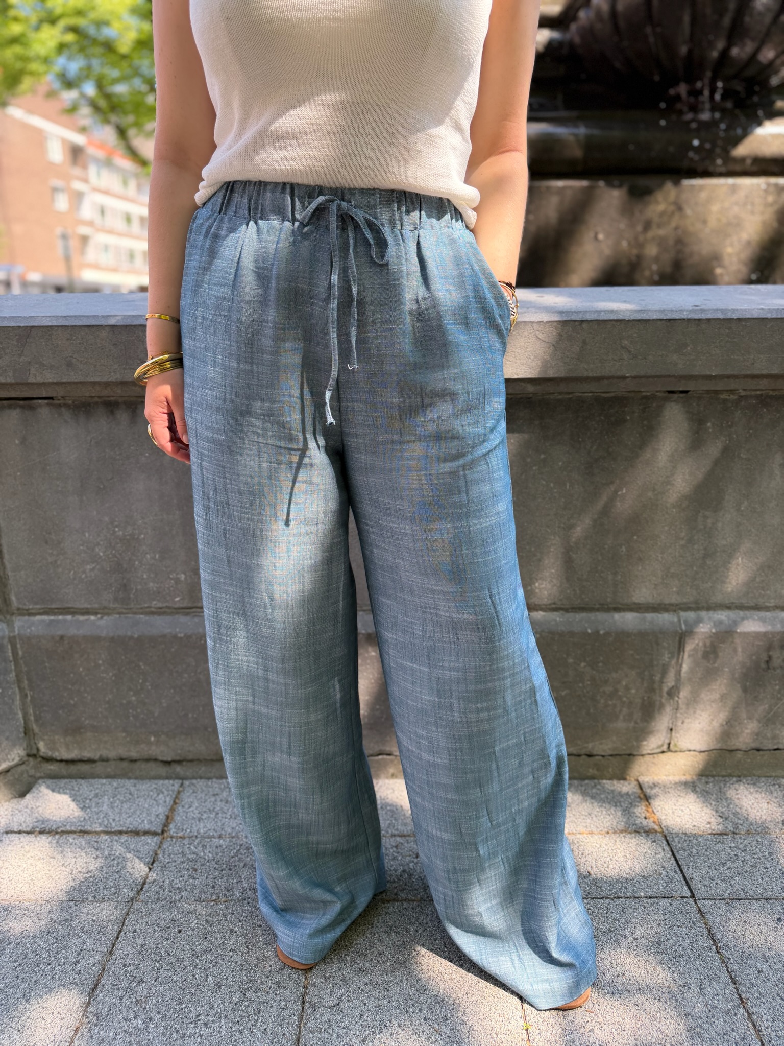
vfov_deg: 71.6
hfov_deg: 56.8
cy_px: 523
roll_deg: +0.8
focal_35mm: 24
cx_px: 392
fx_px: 725
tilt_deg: -15.8
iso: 100
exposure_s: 1/423
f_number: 1.78
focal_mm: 6.76
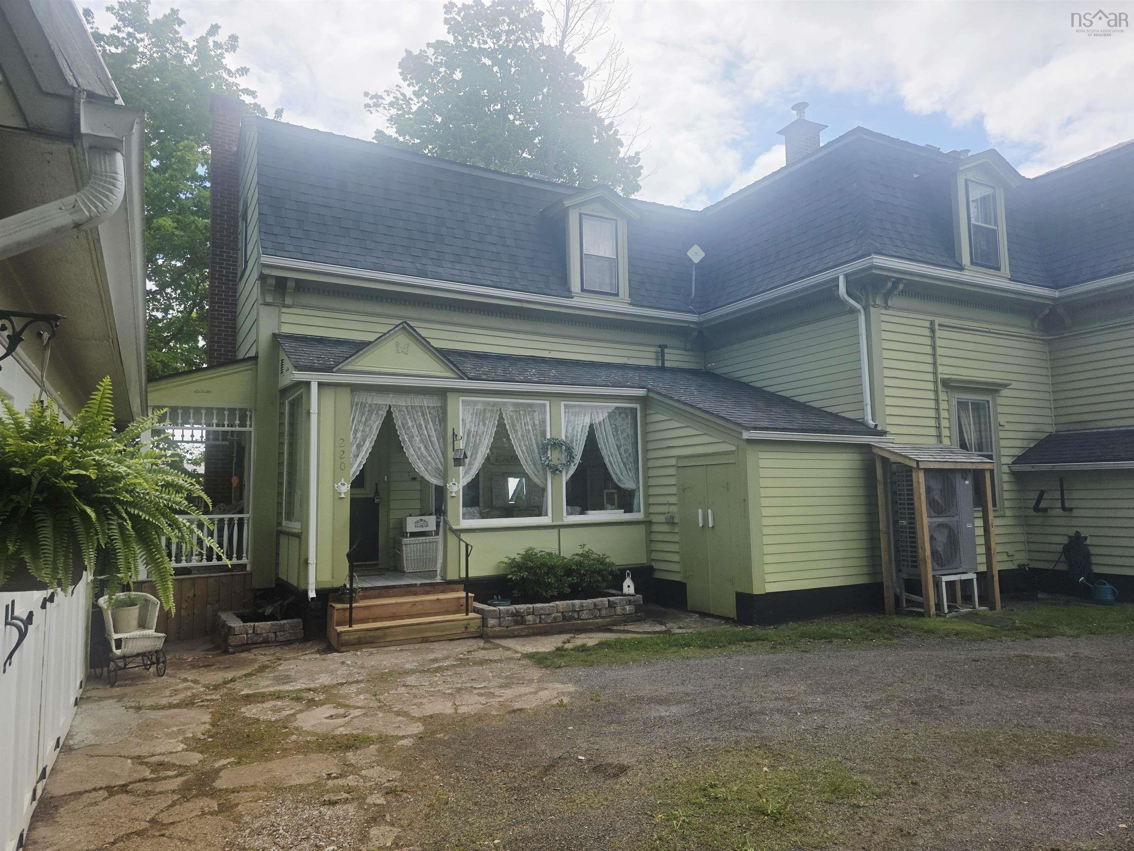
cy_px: 426
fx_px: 753
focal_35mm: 23
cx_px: 567
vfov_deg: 58.9
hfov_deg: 73.9
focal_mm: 6.3
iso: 64
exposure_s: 1/10000
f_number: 1.7
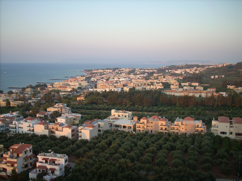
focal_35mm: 37
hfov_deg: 50.1
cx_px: 121
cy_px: 90
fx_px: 259
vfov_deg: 38.7
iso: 64
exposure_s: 1/115
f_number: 2.8
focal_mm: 6.2
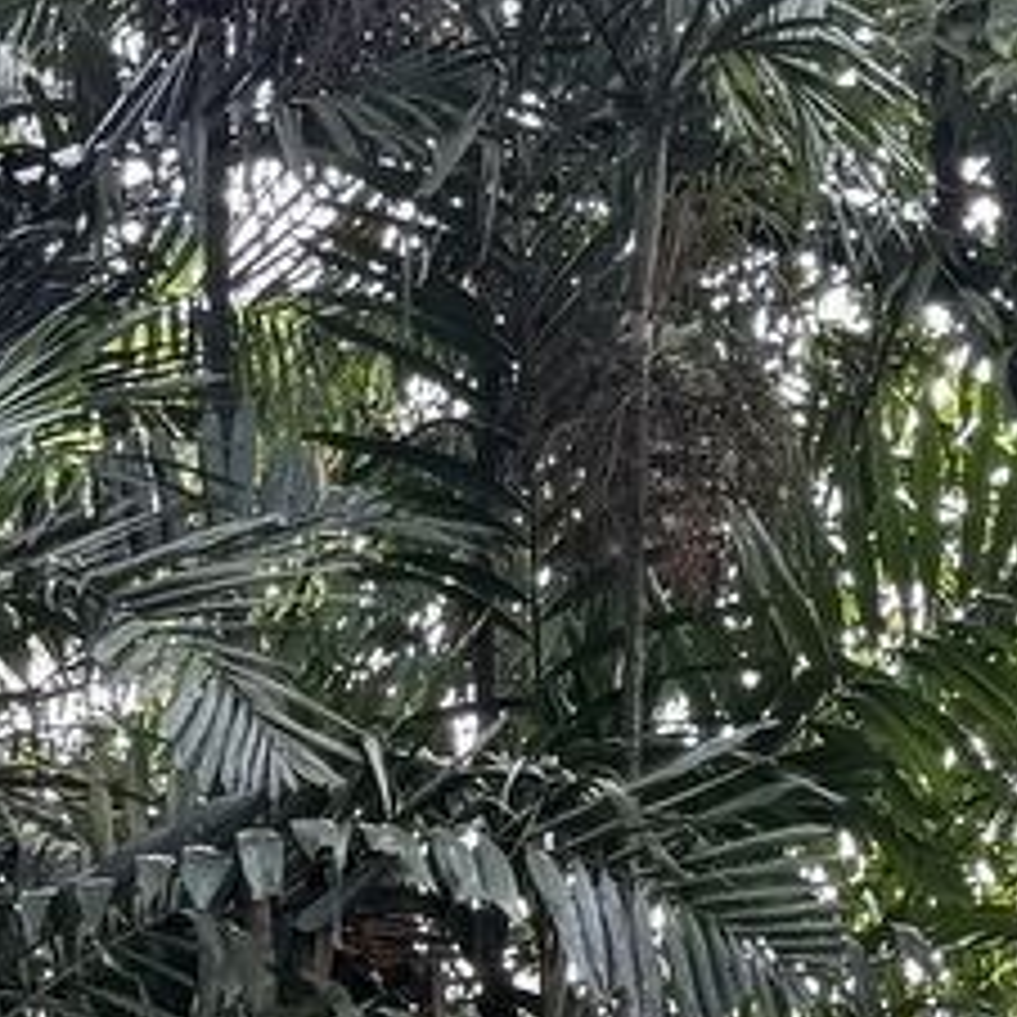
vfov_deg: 9.8
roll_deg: +0.0
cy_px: 1791
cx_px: 126
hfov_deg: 10.3
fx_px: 5617
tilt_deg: +9.8
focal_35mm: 169
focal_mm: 6.76
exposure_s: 1/470
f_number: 1.78
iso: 100
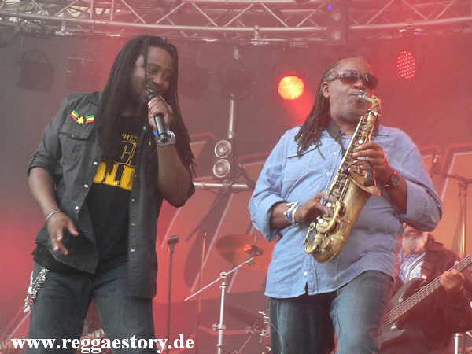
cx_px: 236
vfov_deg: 24.0
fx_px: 832
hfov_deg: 31.7
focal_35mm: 61
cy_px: 177
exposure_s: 1/30
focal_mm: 10.5
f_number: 3.2
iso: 200
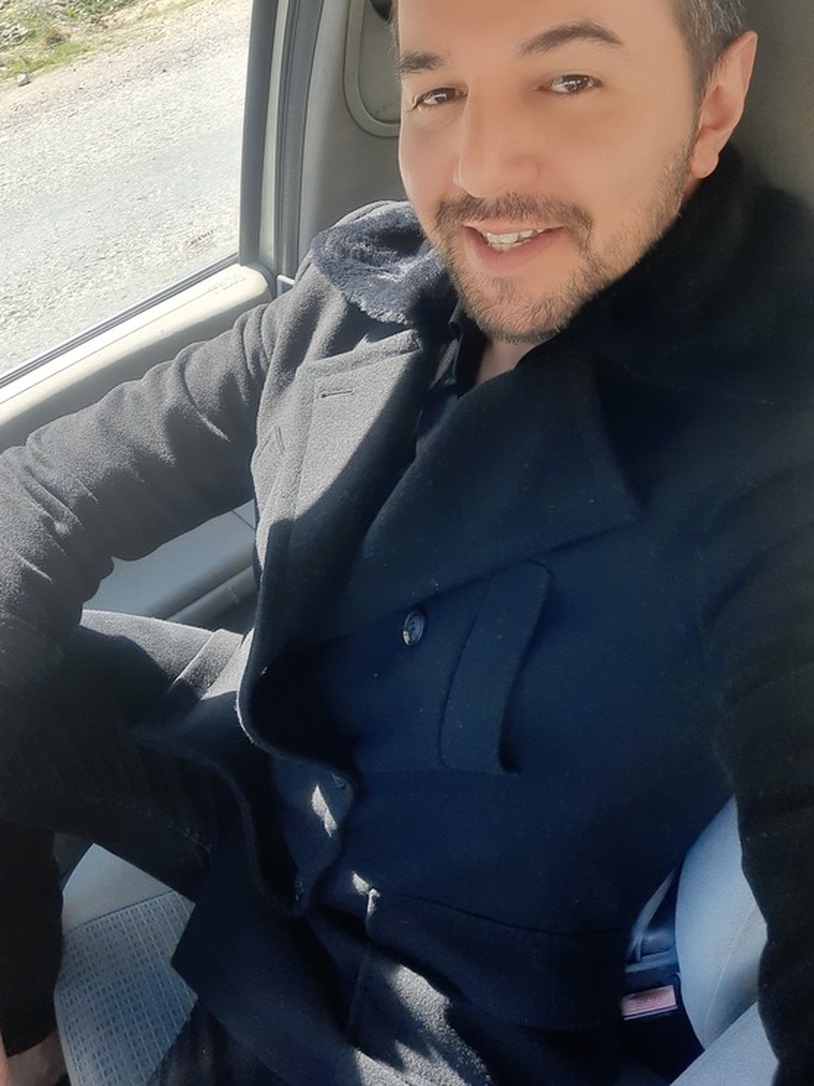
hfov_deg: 45.3
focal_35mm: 31
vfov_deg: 57.9
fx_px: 973
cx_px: 356
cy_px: 438
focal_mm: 3.72
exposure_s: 1/100
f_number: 2.2
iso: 80
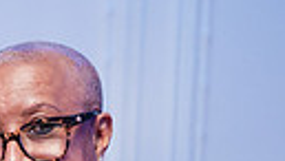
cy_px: 316
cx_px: -194
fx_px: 1778
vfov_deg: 5.1
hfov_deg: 8.8
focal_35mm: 235
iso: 4000
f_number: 4
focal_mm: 50
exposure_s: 1/250
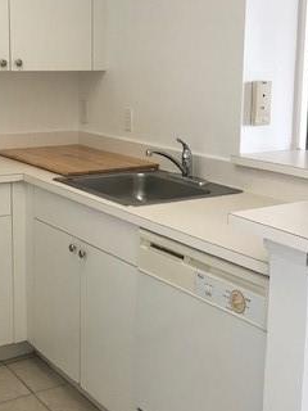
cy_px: 173
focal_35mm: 56
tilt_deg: -9.0
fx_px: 664
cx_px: 109
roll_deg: -0.1
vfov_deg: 34.3
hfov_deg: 26.0
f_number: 1.8
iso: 32
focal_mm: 3.99
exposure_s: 1/40
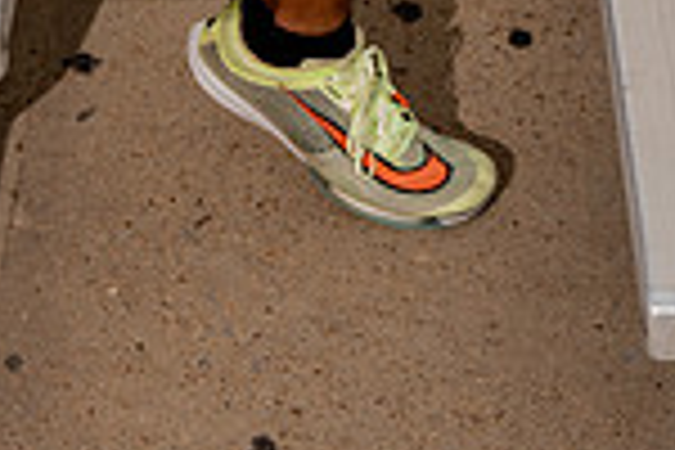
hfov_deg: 15.5
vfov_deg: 9.5
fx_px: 2475
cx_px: 207
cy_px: -522
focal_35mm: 132
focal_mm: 44
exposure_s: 1/250
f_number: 6.3
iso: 80
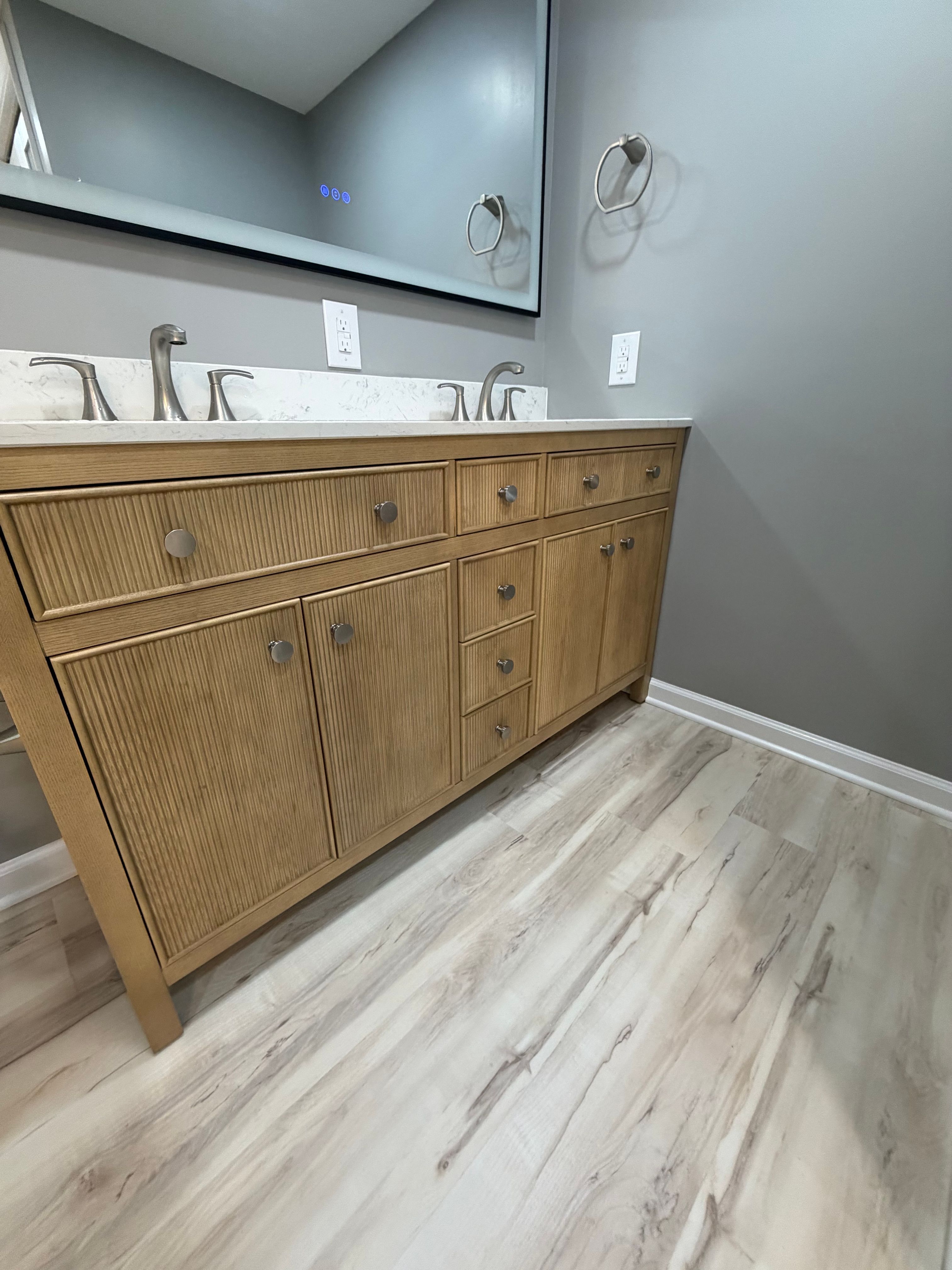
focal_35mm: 14
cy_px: 635
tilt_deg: -24.0
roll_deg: -2.6
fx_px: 513
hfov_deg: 85.7
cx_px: 476
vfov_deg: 102.1
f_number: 2.2
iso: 320
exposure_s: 1/120
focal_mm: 2.22
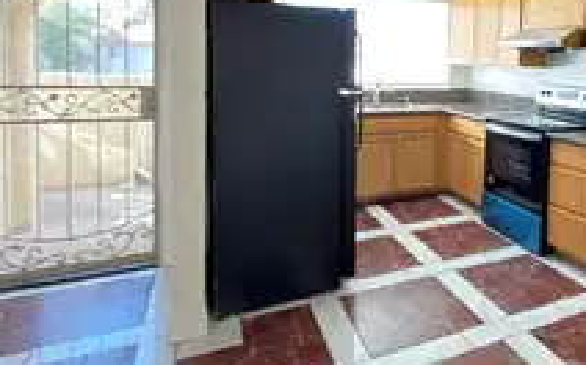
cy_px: 86
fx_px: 447
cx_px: 464
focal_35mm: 28
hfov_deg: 61.3
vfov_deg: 42.9
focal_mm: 2.22
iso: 500
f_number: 2.2
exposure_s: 1/20
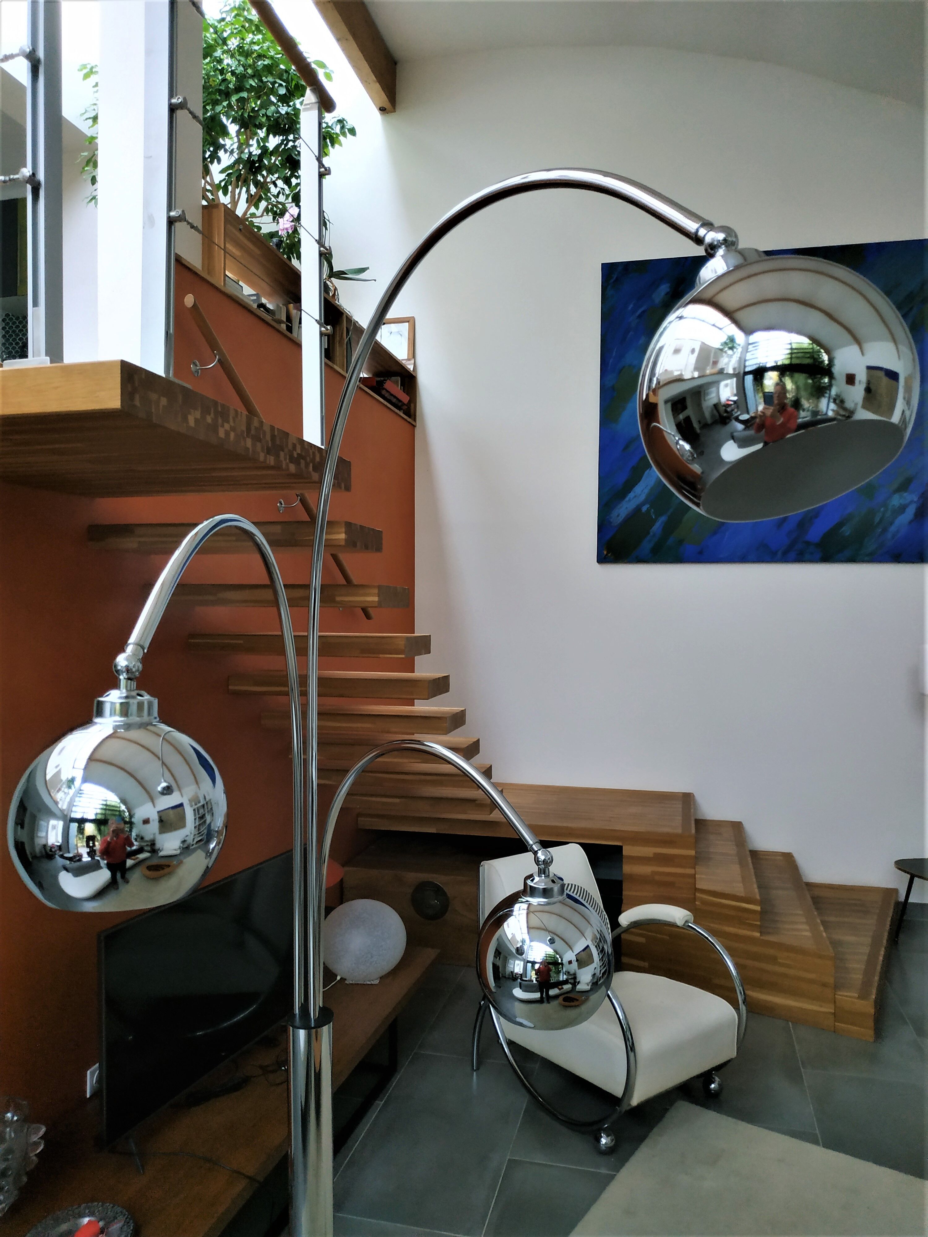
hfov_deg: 56.8
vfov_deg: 71.6
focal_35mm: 24
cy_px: 618
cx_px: 464
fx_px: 858
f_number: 1.9
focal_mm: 3.94
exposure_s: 1/20
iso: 400
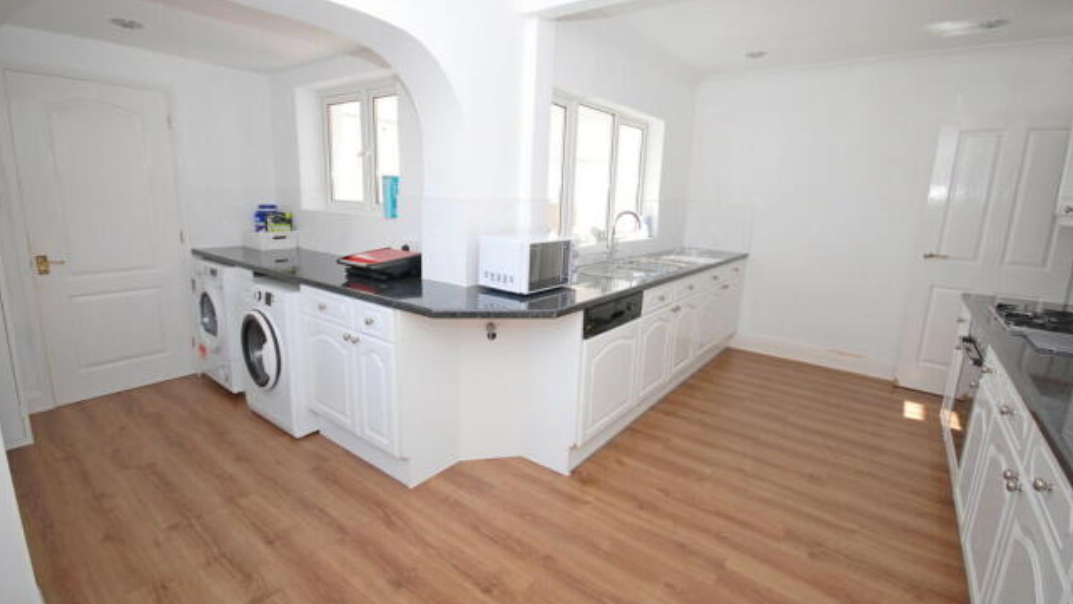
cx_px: 537
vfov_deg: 67.0
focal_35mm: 16
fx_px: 455
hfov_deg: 99.4
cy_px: 282
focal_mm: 10
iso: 200
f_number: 4
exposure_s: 1/60
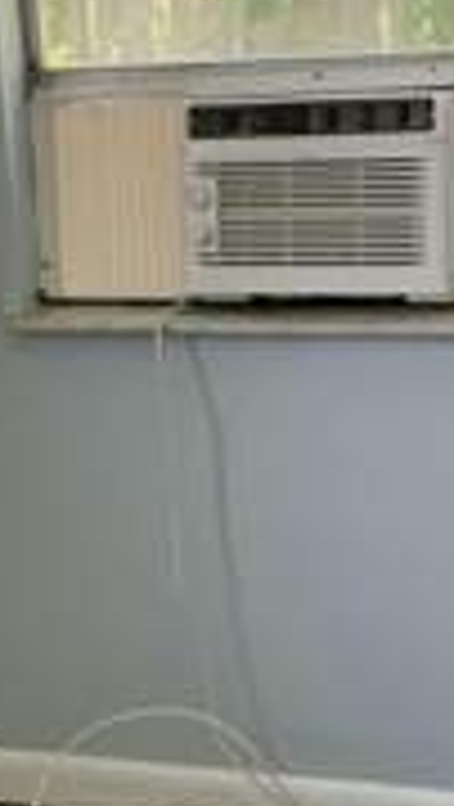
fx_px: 2156
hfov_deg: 12.0
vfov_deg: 21.1
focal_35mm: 101
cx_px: 76
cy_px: 432
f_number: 1.8
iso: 64
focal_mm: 4.25
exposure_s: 1/121
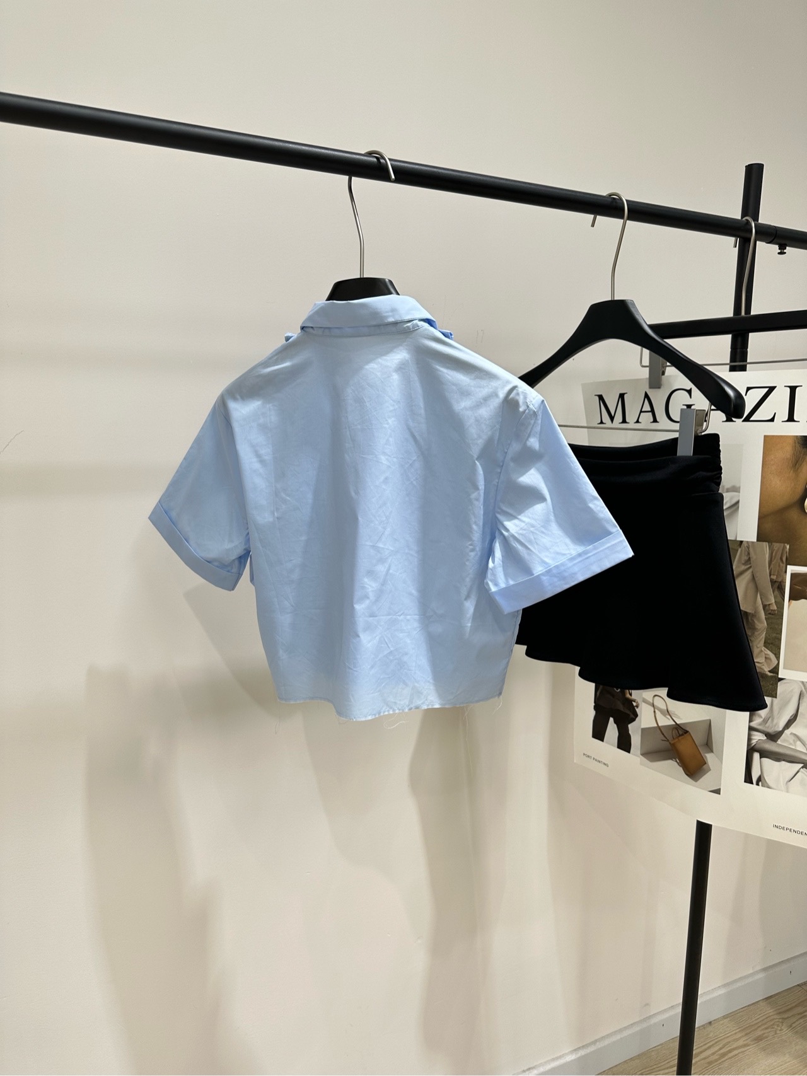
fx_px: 746
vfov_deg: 71.6
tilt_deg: -8.1
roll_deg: -1.1
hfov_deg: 56.8
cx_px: 404
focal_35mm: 24
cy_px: 538
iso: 64
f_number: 1.78
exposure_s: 1/100
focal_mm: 6.86
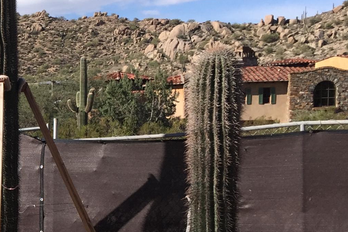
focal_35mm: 89
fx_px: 860
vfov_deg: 15.2
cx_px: -146
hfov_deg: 20.2
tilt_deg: -5.3
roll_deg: +1.4
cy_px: 203
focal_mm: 4.15
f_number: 2.2
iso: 32
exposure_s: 1/1883
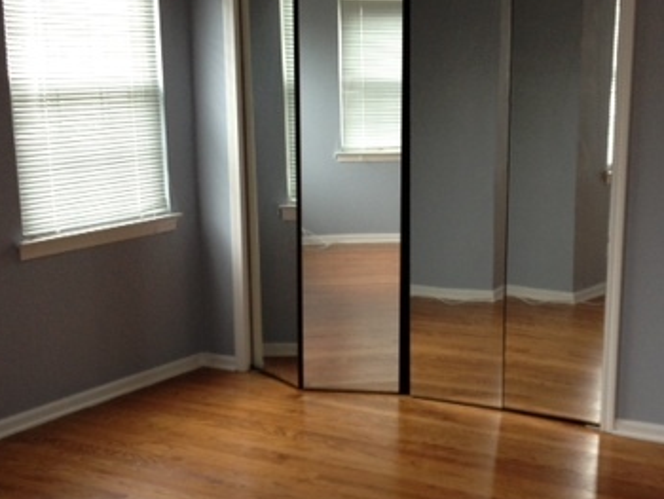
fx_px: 1228
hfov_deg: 30.2
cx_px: 368
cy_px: 334
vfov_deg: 22.9
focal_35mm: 64
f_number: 2.4
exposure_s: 1/20
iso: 100
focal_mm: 4.28
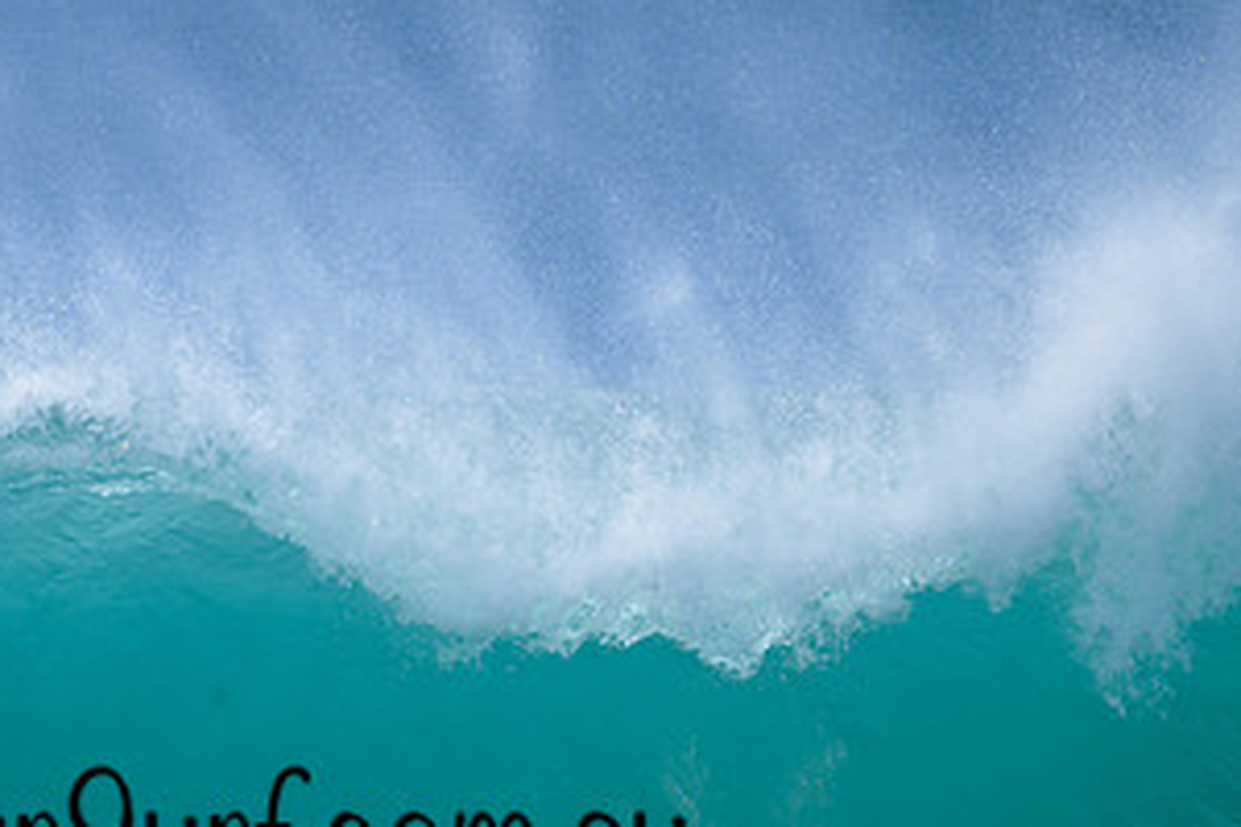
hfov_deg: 1.9
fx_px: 37262
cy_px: 796
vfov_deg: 1.3
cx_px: 248
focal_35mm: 1081
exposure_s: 1/2000
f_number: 8
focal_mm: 560
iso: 560
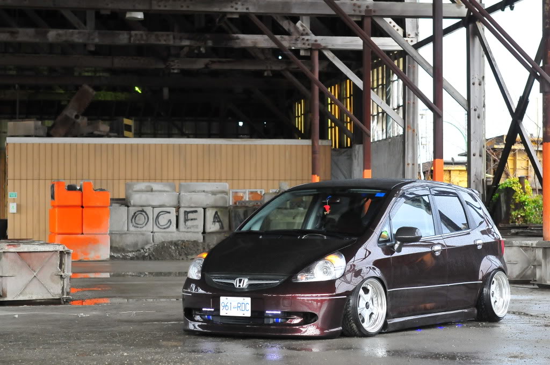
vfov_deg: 14.7
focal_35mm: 93
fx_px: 1419
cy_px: 182
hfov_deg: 21.9
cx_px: 275
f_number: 5
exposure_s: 1/100
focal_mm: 62
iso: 1600
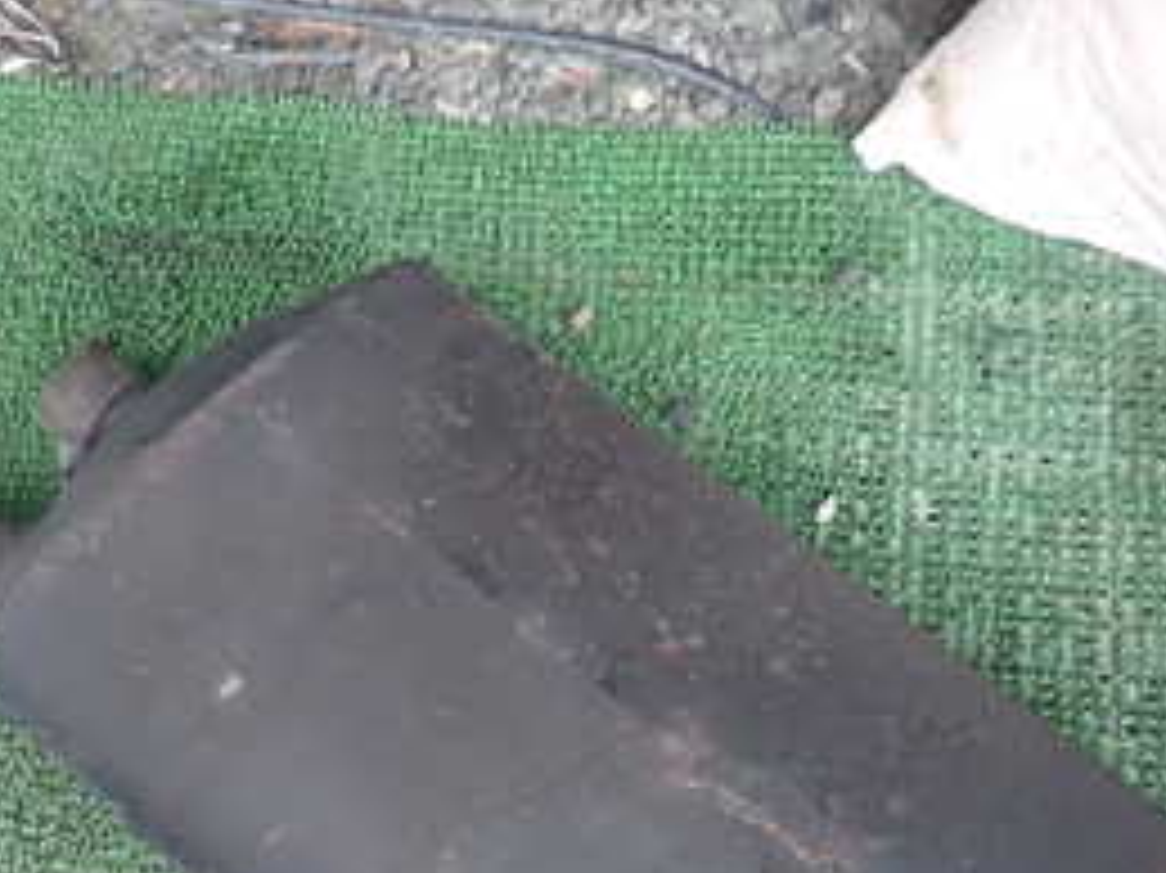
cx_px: 23
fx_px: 1953
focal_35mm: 58
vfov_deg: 24.5
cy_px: 792
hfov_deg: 31.0
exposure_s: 1/40
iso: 200
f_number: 2
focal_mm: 4.5
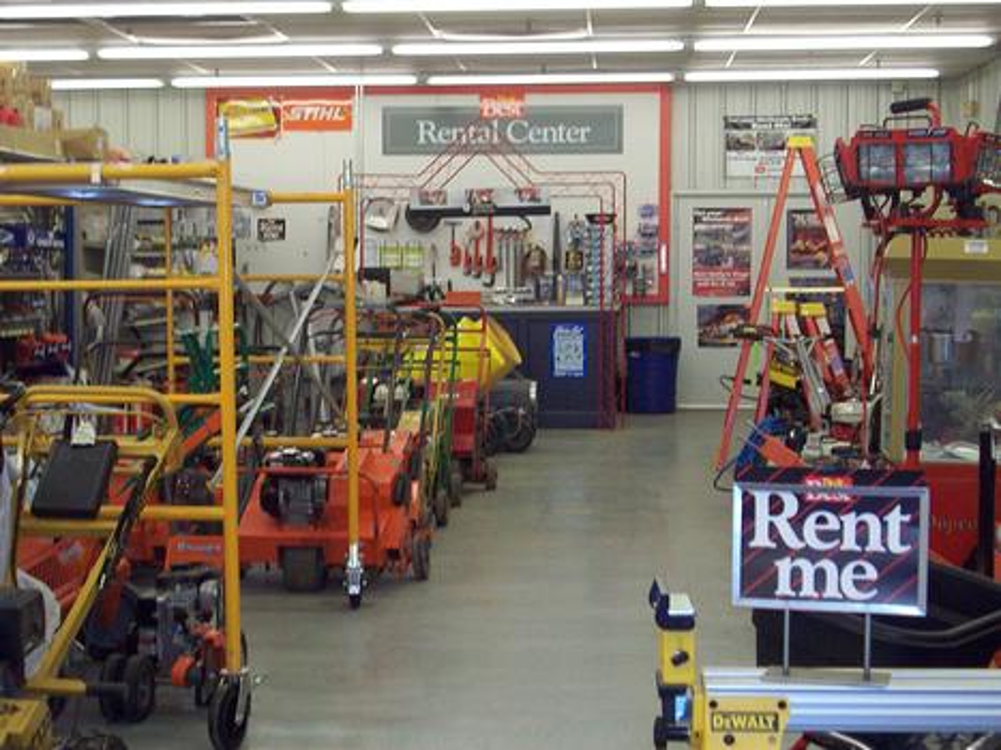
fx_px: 1850
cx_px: 500
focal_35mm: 64
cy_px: 375
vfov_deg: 22.9
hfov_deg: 30.3
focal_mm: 10.7
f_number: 3.8
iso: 160
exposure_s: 1/63.7
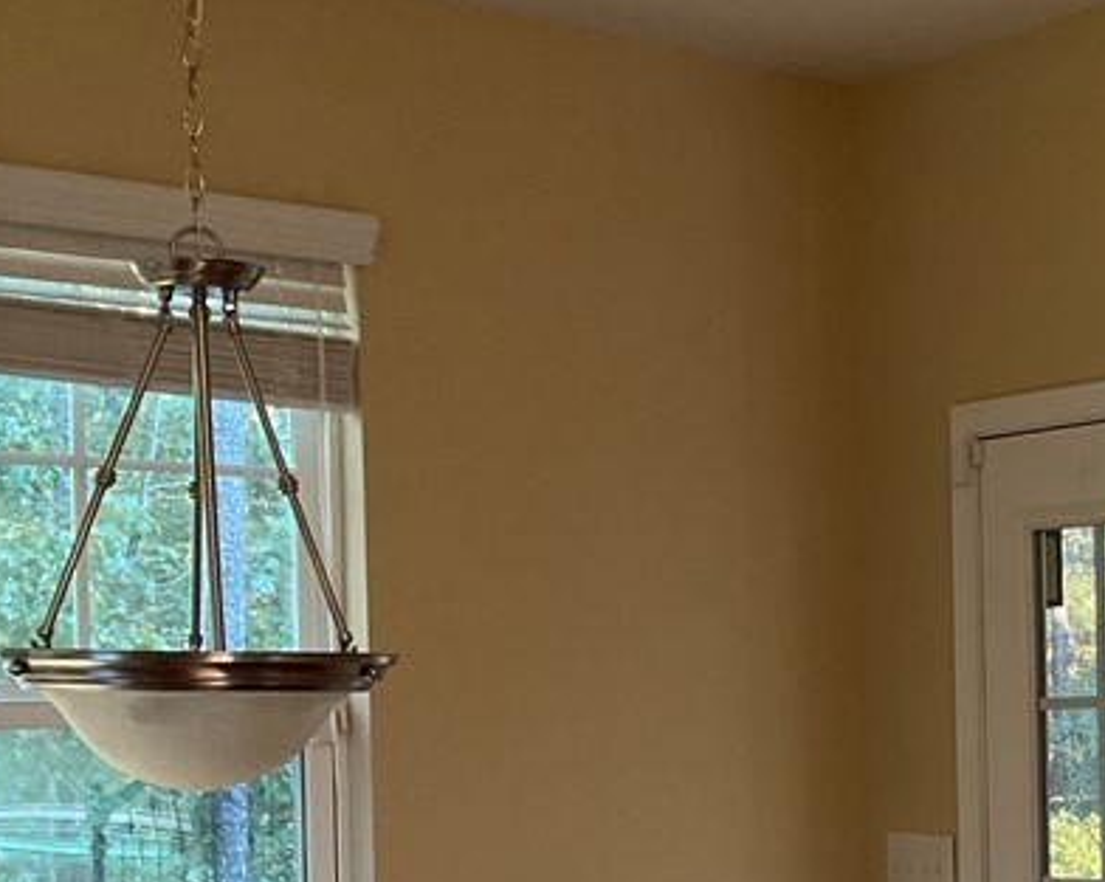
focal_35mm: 74
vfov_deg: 20.3
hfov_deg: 23.8
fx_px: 2418
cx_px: 1271
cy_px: 761
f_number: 1.8
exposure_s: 1/60
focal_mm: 3
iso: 160
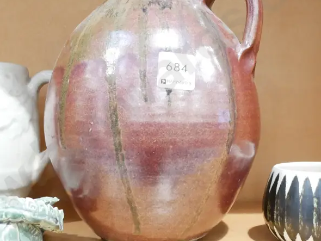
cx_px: 146
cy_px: 89
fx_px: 547
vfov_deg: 24.8
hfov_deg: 32.7
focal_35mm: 59
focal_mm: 17
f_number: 5.6
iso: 3200
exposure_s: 1/50
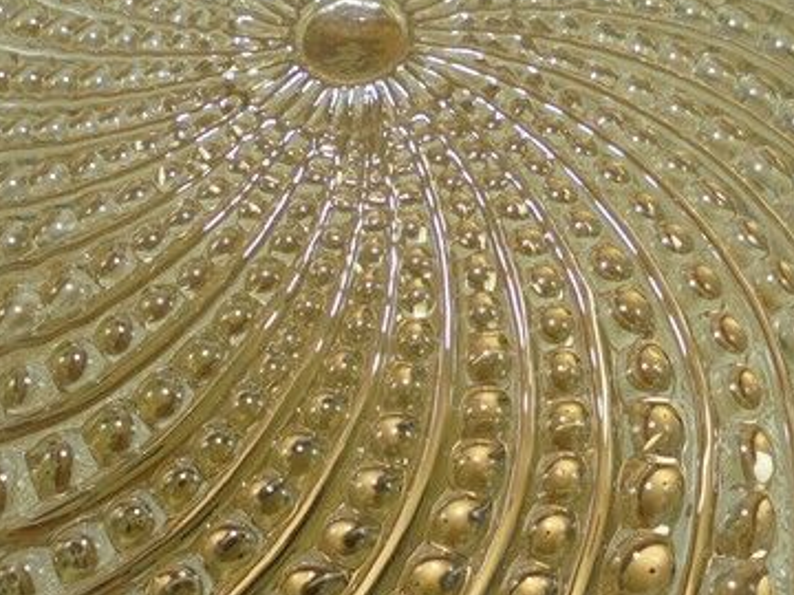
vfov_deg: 17.4
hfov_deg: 23.0
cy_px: 356
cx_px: 348
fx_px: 1950
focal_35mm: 85
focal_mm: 6.1
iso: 100
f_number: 4
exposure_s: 1/125
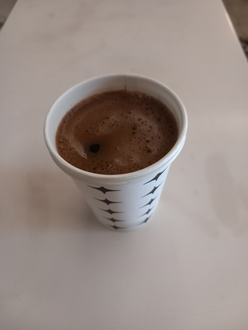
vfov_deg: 65.3
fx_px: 258
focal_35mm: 27
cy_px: 165
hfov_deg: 51.4
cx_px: 124
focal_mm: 4
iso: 500
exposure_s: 1/25
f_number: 1.8
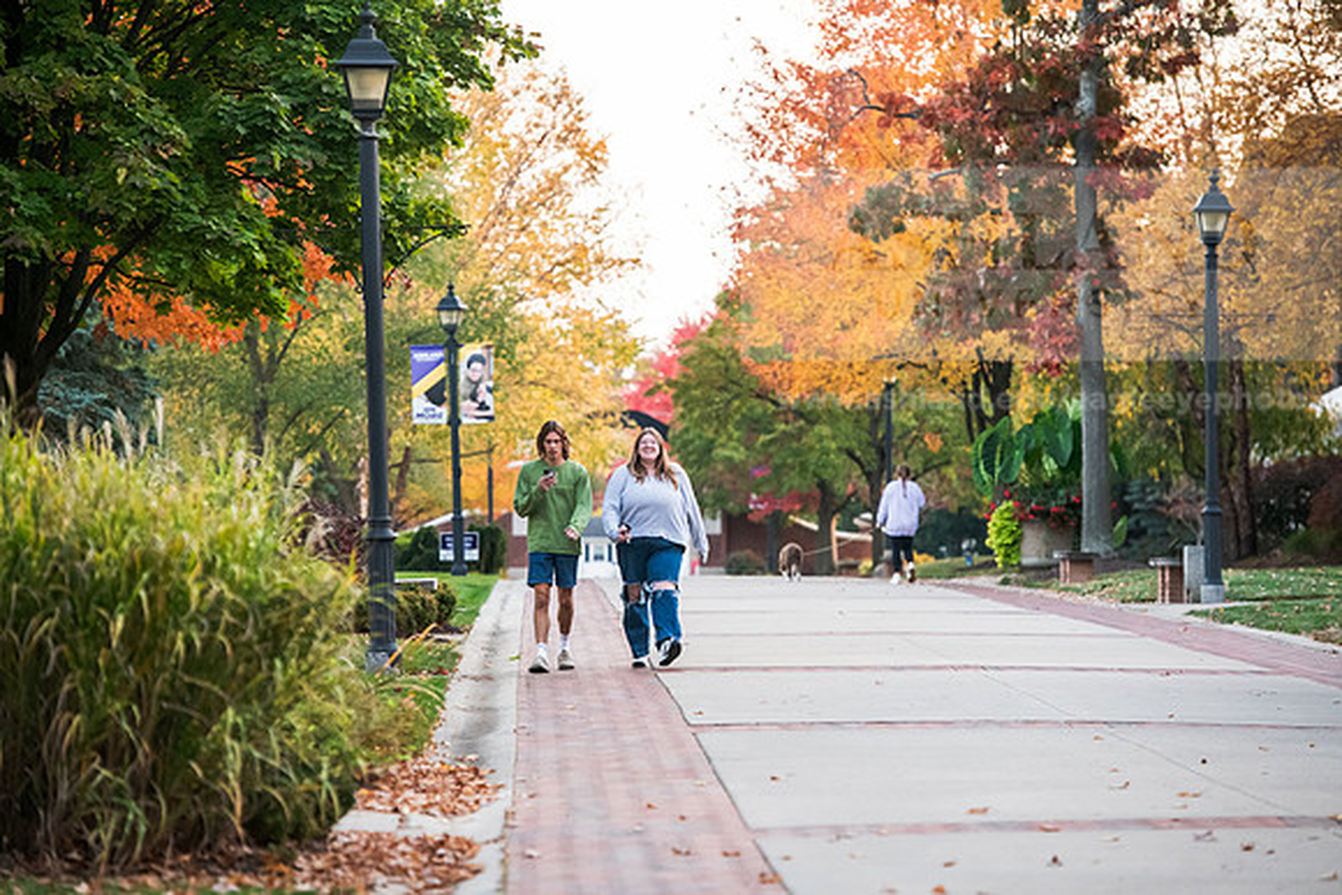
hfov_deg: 12.4
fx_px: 6152
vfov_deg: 8.3
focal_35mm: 165
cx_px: 671
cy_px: 448
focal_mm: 165
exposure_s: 1/250
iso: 1600
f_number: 4
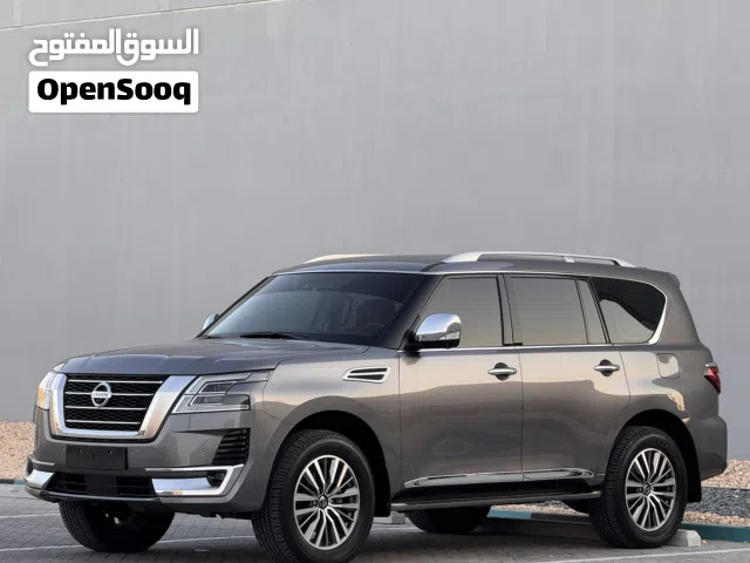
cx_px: 375
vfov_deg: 12.3
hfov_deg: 16.4
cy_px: 282
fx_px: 2600
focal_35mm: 120
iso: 50
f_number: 2.8
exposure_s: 1/120
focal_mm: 15.66
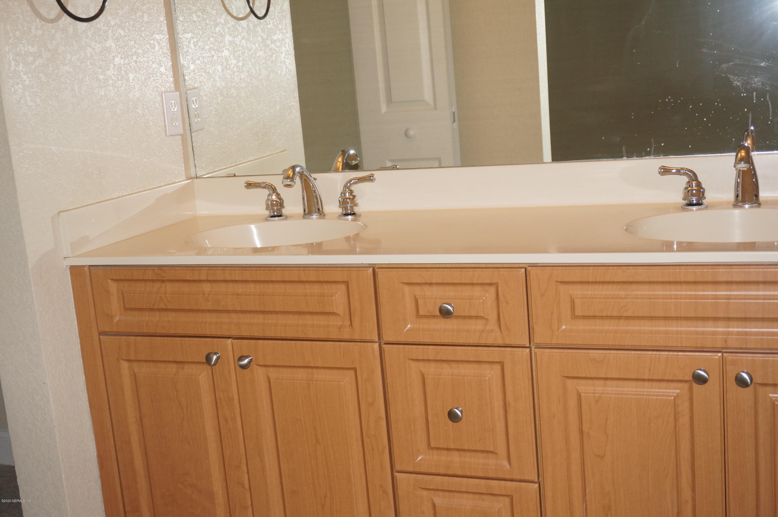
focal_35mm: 46
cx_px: 389
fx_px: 1004
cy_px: 258
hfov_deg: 42.4
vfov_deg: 28.9
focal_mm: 31
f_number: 5
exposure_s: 1/125
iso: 800
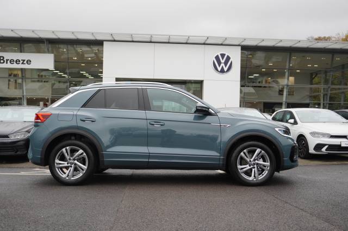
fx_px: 319
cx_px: 174
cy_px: 116
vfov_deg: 39.9
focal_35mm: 33
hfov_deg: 57.2
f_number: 4
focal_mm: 22
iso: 320
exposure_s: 1/160
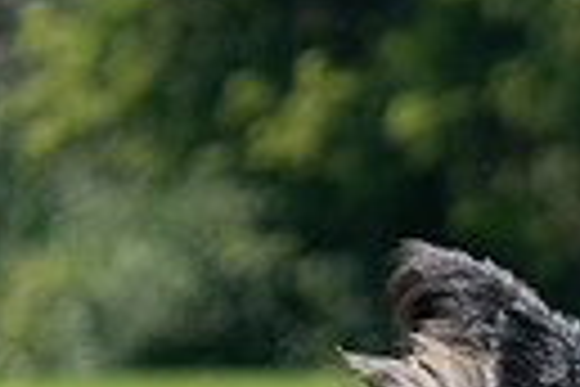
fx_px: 14821
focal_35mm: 920
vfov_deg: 1.5
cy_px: 664
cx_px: 1025
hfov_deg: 2.2
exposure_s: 1/4000
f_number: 5.6
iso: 1250
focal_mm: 205
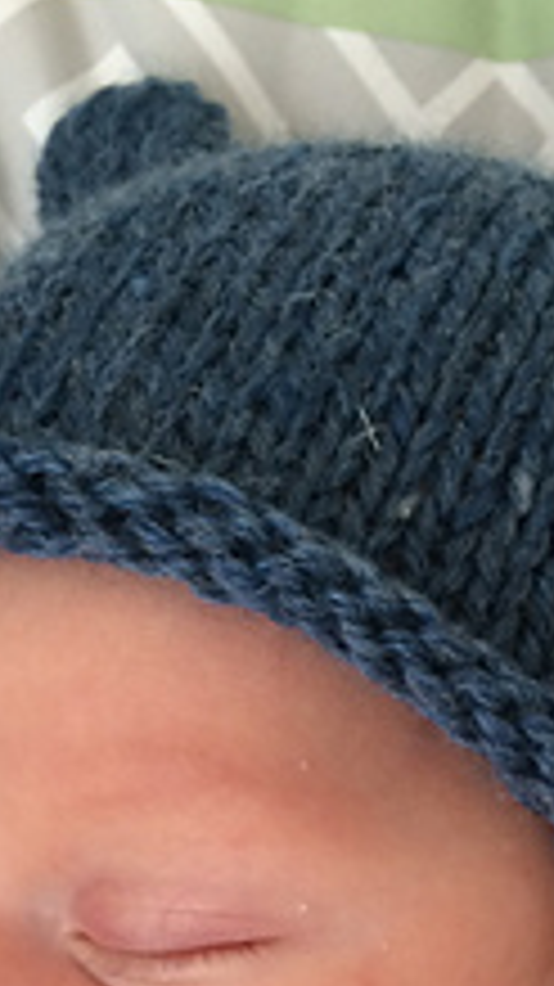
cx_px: 435
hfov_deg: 16.6
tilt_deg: -71.9
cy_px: 1076
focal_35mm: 72
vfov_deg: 27.0
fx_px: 1882
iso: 80
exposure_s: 1/30
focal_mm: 4.15
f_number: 2.2
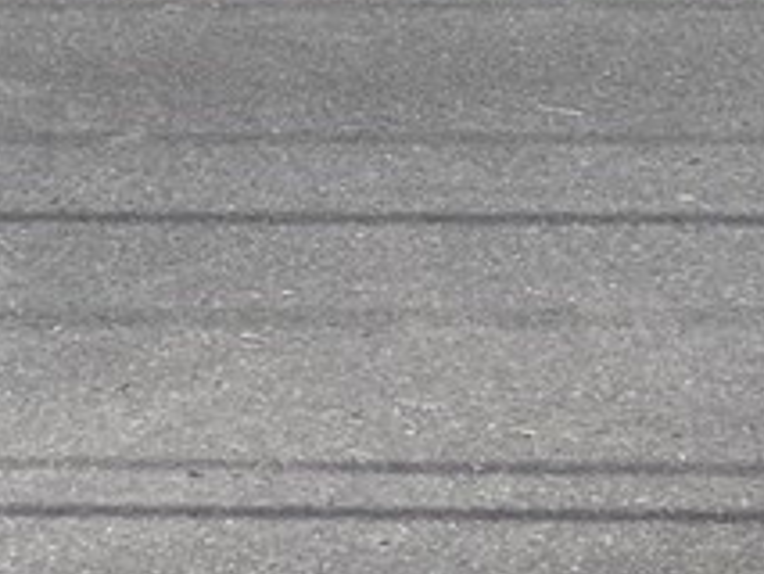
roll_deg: -0.4
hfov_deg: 15.8
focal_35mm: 125
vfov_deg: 10.3
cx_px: 398
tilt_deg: +2.3
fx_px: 2760
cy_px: -800
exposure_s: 1/4016
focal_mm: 5.1
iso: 50
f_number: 1.6
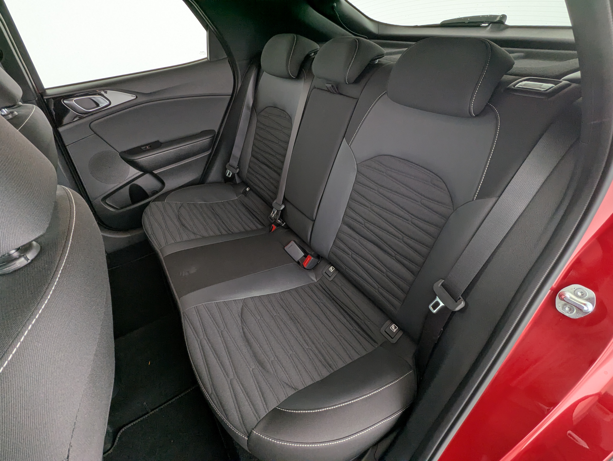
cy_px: 230
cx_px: 306
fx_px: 284
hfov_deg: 94.4
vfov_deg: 78.2
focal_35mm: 16
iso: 94
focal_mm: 2.35
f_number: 2.2
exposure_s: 1/33.9
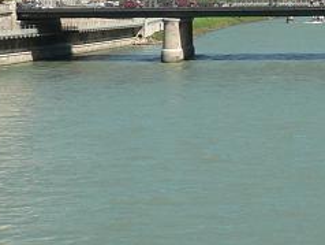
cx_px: 350
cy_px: -86
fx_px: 1137
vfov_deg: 11.9
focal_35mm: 121
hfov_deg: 15.8
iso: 80
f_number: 5.6
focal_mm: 6
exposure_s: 1/400
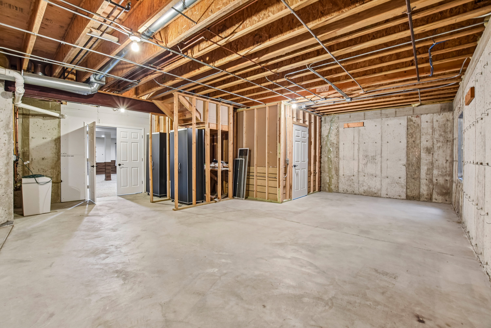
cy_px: 164
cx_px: 246
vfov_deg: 77.3
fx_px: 205
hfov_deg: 100.4
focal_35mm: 15
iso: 400
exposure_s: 1/2
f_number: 8
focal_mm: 10
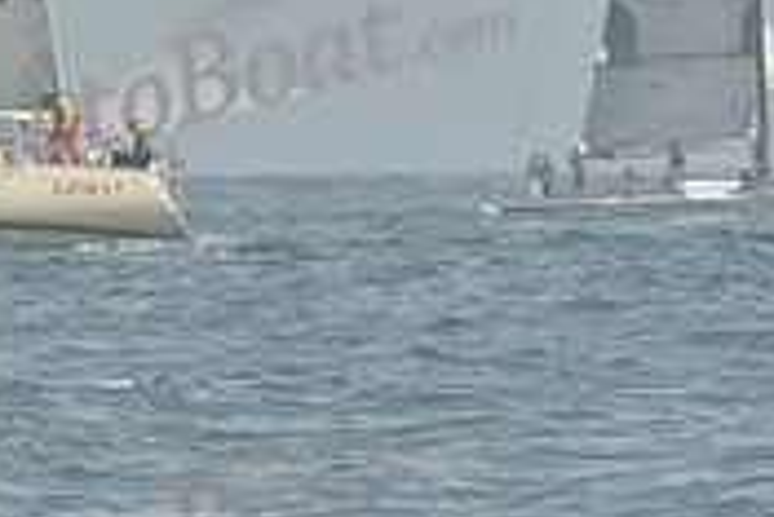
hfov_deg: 2.1
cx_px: -332
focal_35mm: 995
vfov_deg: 1.4
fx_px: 21410
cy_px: -82
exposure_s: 1/800
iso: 280
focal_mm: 300
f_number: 9
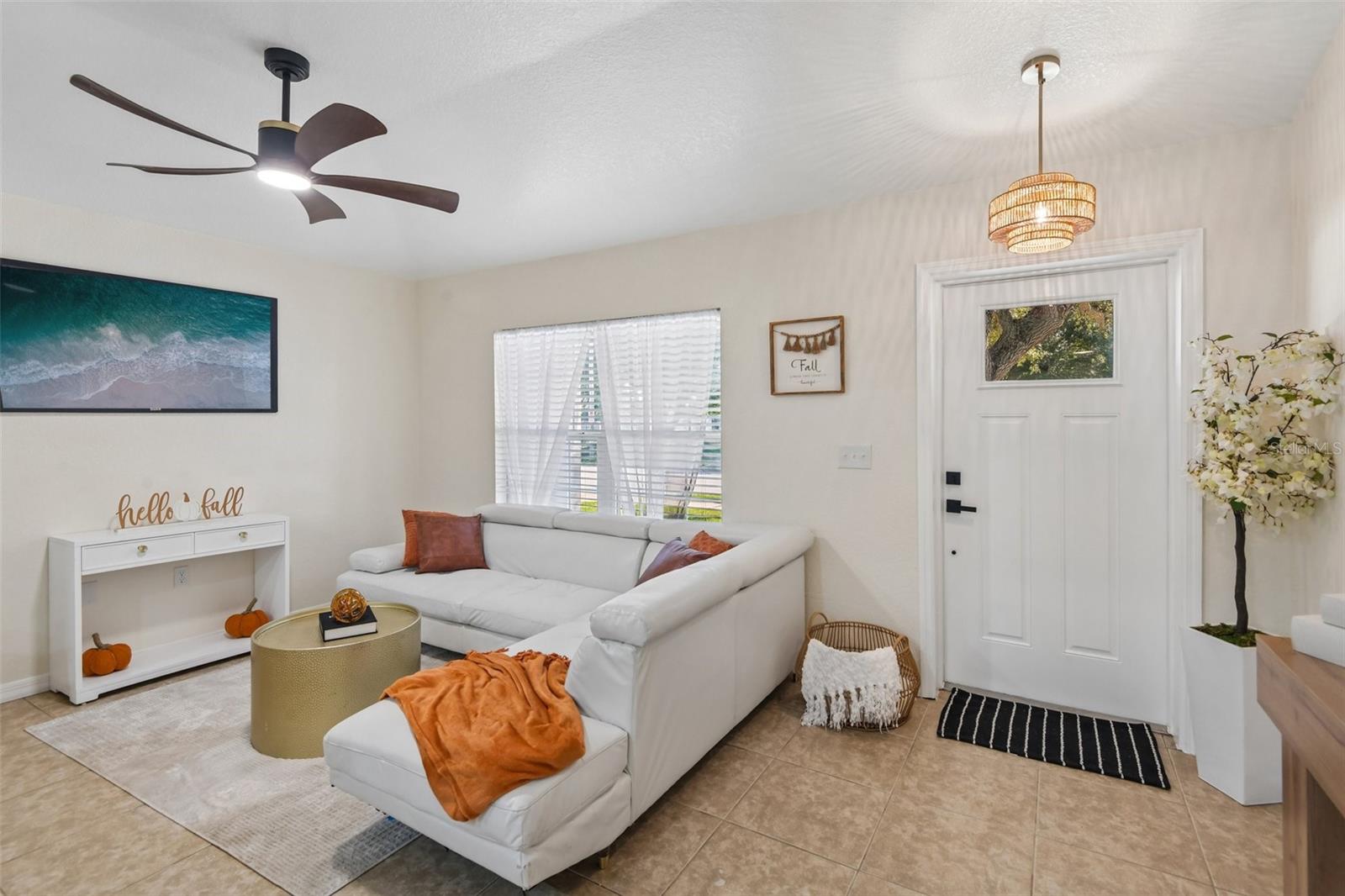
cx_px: 672
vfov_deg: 73.7
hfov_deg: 96.7
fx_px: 598
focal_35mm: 16
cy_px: 448
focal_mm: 16
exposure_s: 1/20
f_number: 8
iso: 400
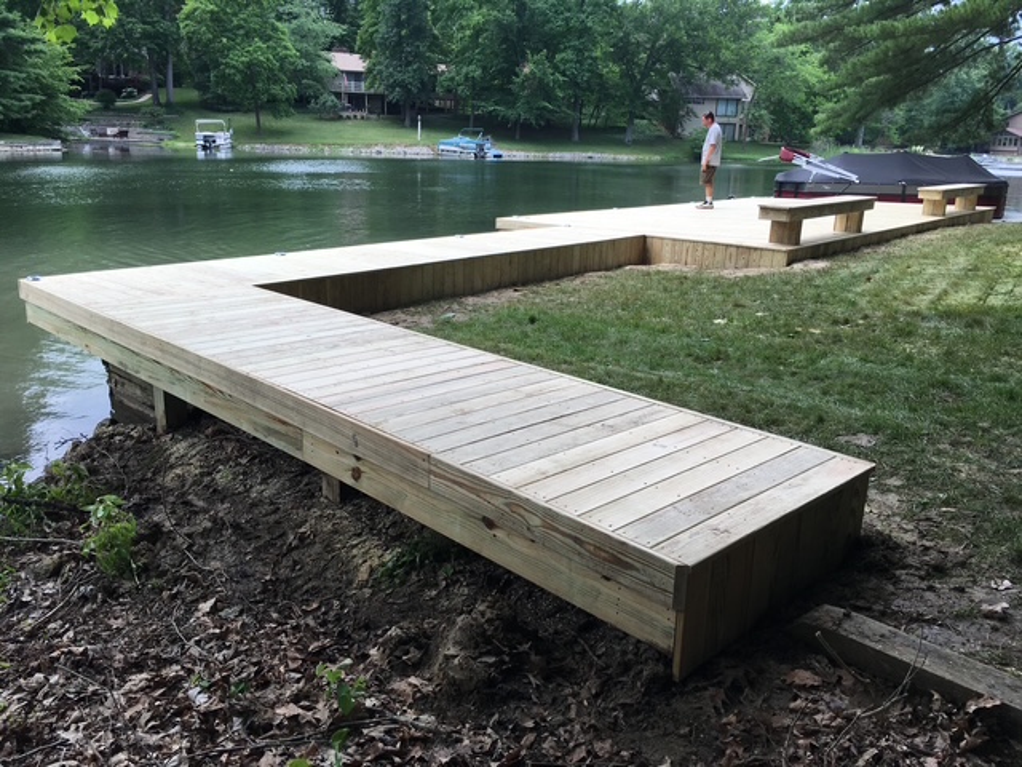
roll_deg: -1.1
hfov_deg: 61.7
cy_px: 384
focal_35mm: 29
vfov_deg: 48.2
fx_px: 856
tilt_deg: -14.9
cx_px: 511
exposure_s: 1/460
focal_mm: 4.15
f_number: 2.2
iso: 25
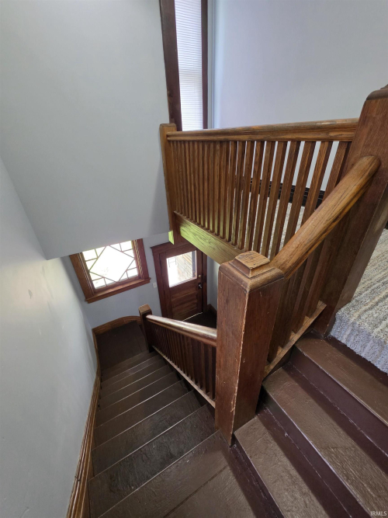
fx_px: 194
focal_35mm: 13
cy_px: 259
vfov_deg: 106.2
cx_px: 194
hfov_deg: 89.9
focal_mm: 2.2
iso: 400
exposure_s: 1/60
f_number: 1.9
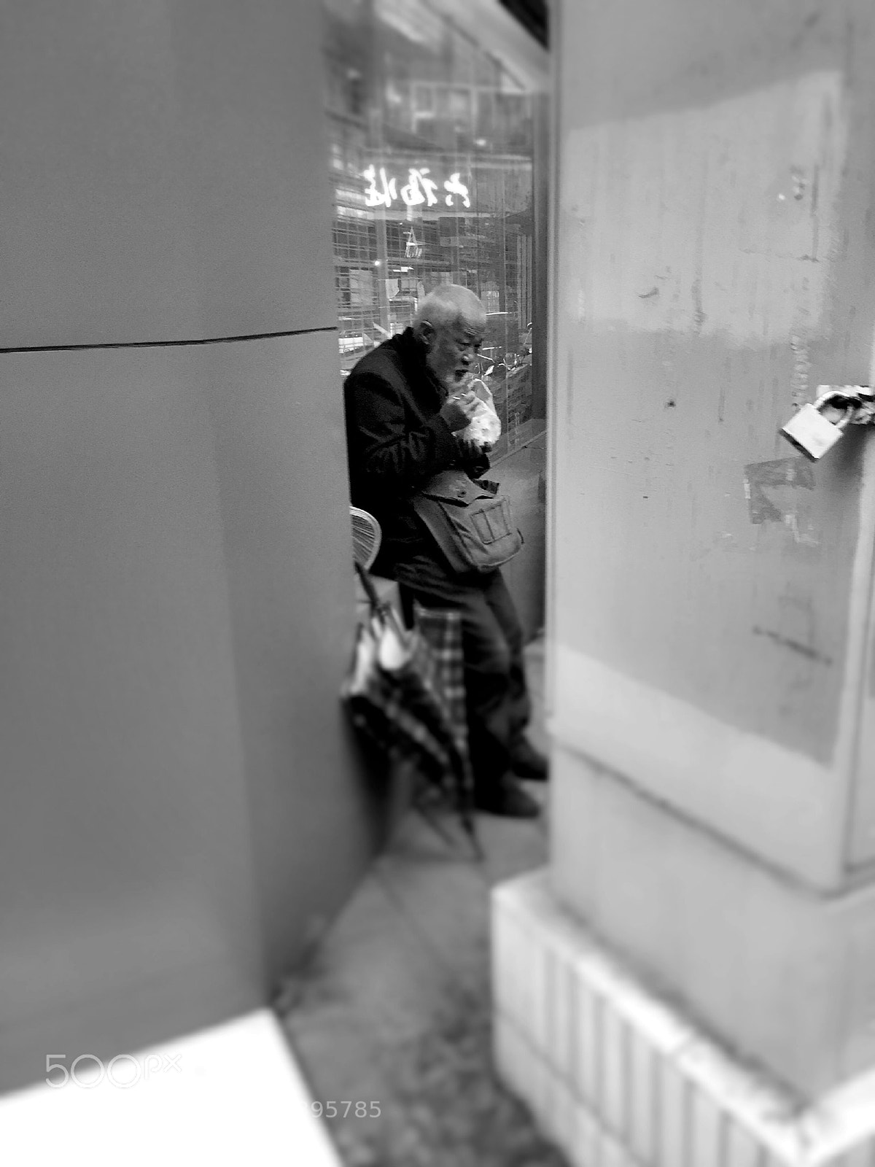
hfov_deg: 48.2
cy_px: 584
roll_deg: +0.2
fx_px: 977
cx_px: 438
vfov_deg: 61.7
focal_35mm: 29
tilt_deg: -14.2
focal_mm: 4.15
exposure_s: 1/33
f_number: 2.2
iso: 125
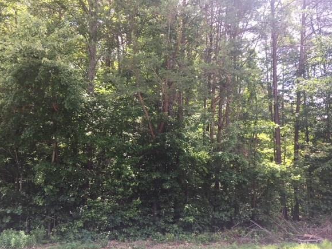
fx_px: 307
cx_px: 152
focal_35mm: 32
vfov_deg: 44.1
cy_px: 133
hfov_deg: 56.7
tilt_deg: +10.7
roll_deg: +0.0
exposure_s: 1/141
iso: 25
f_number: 2.2
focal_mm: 4.15
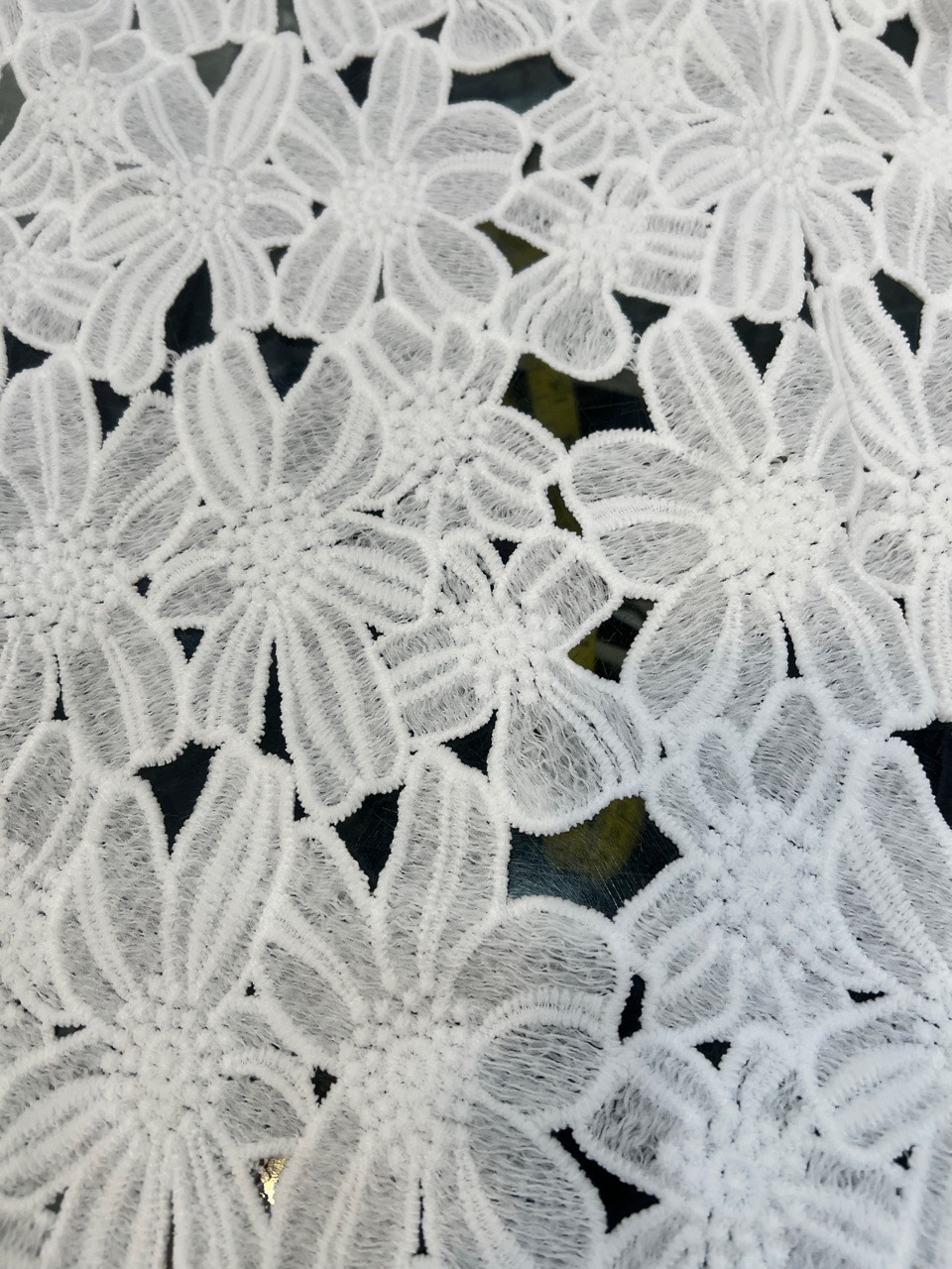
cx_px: 476
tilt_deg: -67.7
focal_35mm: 26
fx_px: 953
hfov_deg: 53.1
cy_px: 634
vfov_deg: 67.3
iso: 50
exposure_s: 1/100
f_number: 1.5
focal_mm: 5.7
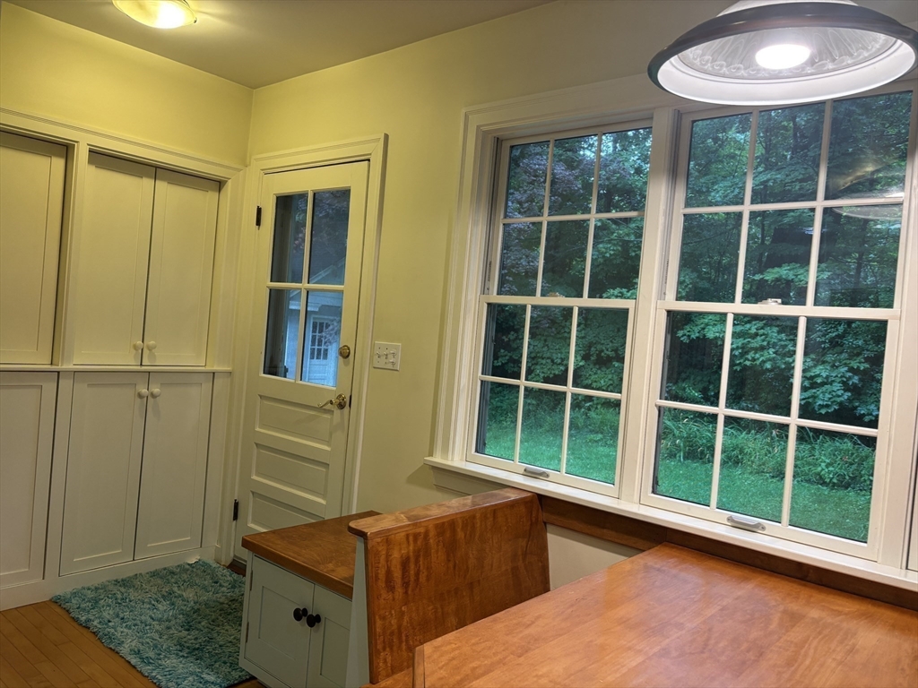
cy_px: 344
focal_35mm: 26
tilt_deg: -1.0
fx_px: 690
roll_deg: -4.8
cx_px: 459
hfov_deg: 67.3
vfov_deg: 53.1
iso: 125
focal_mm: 5.96
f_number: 1.6
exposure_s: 1/60
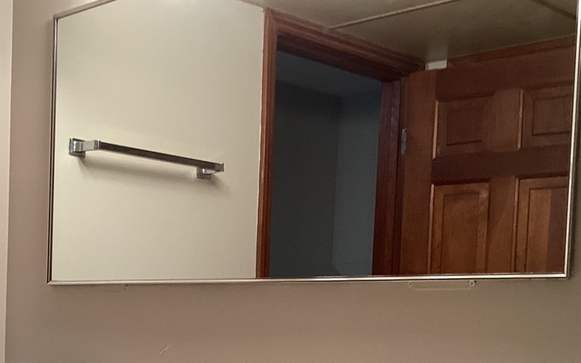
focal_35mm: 64
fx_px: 1013
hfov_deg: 31.3
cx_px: 134
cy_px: 380
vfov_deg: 19.6
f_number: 2.4
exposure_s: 1/60
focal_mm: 3.3
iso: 125
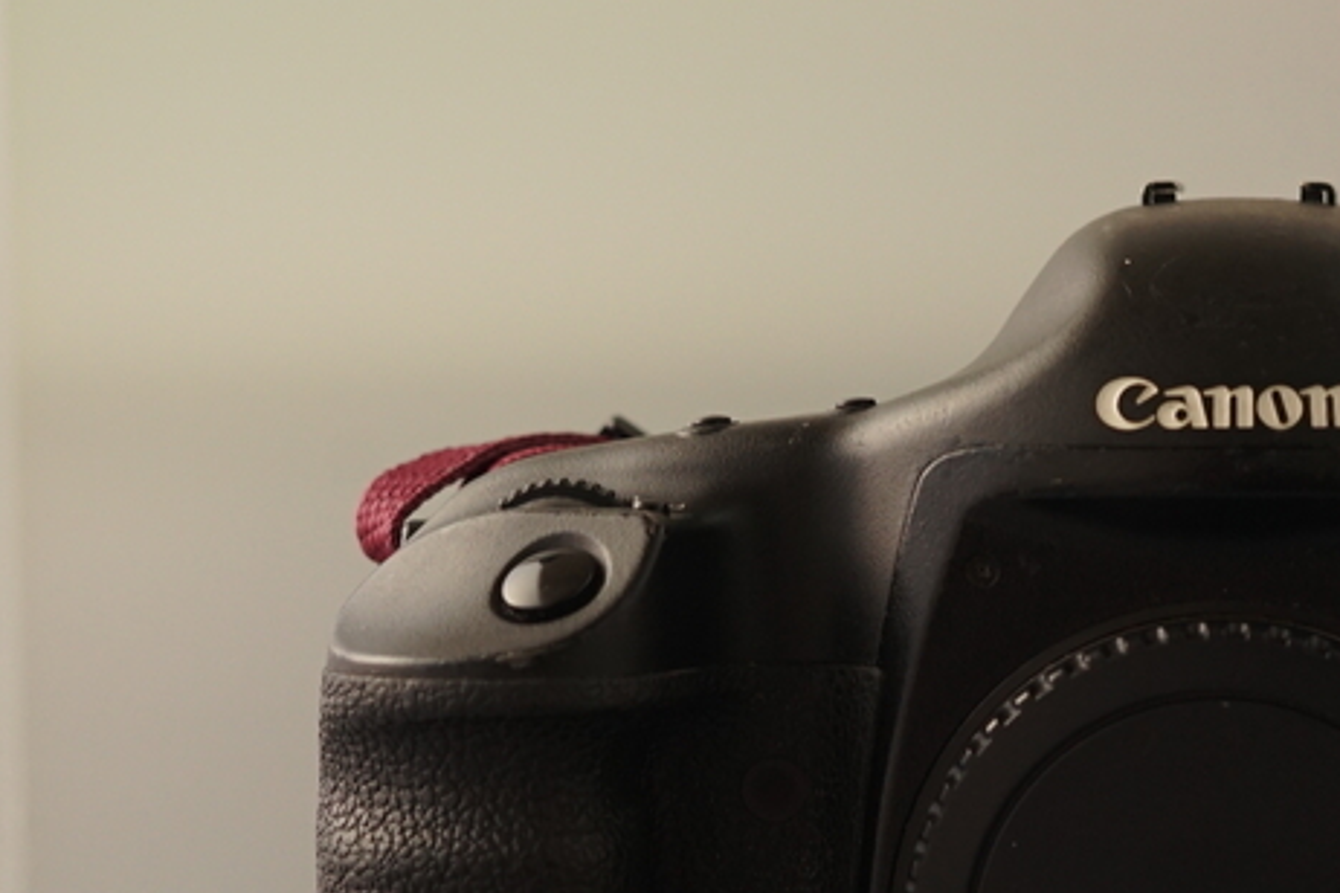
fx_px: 4839
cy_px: 745
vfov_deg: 10.5
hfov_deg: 15.6
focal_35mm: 130
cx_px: 1204
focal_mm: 50
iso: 800
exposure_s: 1/13
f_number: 4.5
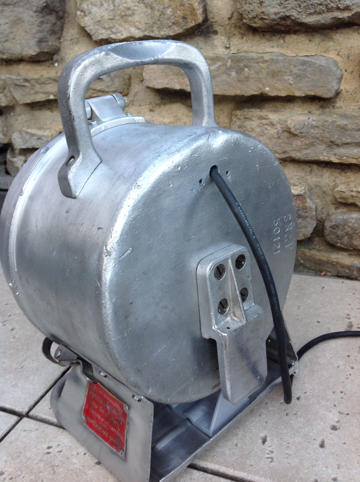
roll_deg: +6.4
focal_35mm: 35
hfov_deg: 40.6
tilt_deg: -23.6
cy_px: 241
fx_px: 487
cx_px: 180
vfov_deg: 52.7
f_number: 2.4
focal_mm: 4.28
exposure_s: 1/40
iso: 50
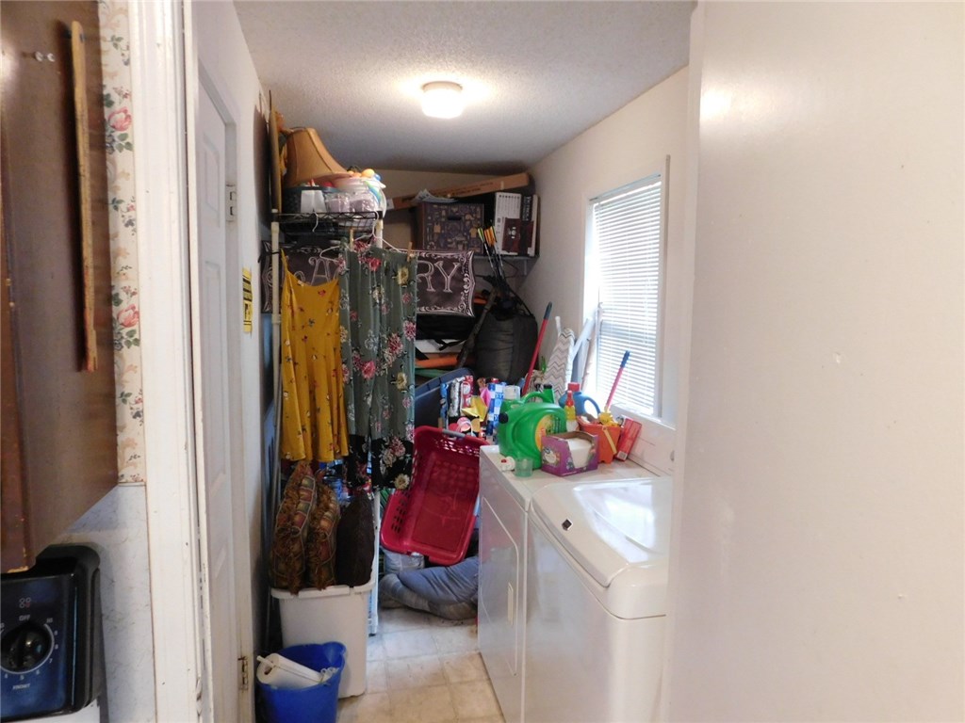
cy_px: 362
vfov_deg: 58.9
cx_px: 482
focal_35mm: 23
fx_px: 641
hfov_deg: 73.9
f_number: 3
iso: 400
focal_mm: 4
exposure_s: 1/13
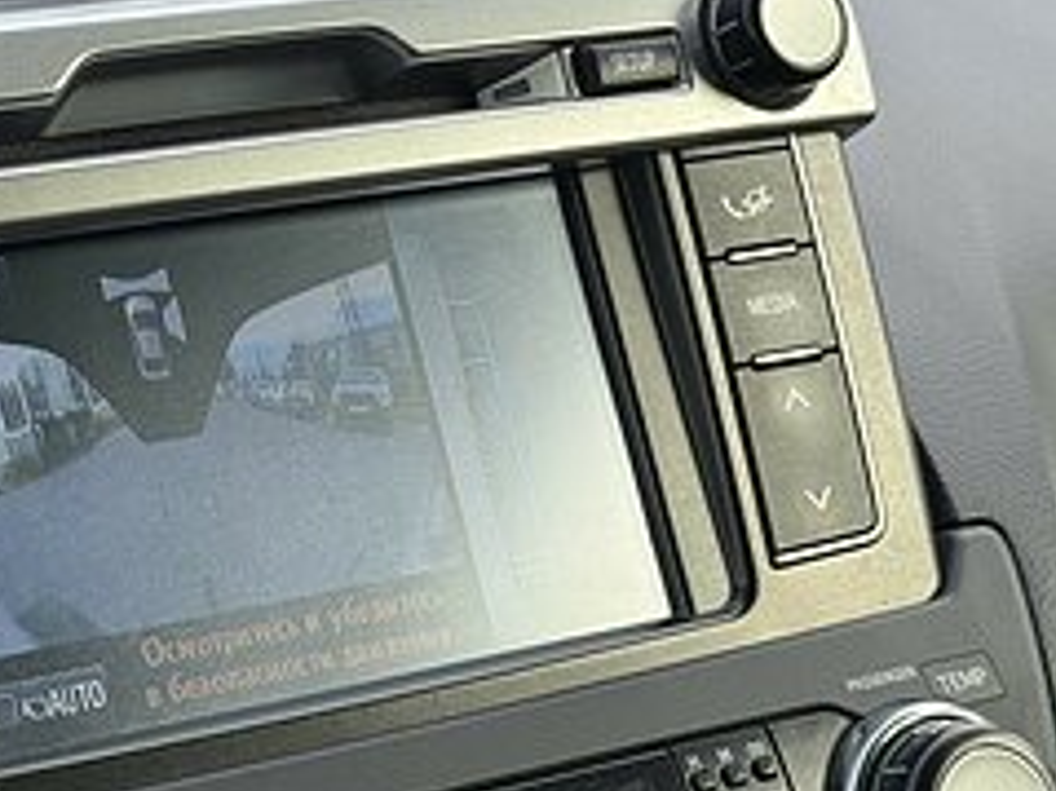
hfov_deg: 17.7
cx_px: 190
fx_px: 3354
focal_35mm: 110
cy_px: 398
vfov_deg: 13.4
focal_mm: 6.76
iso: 64
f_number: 1.78
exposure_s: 1/240
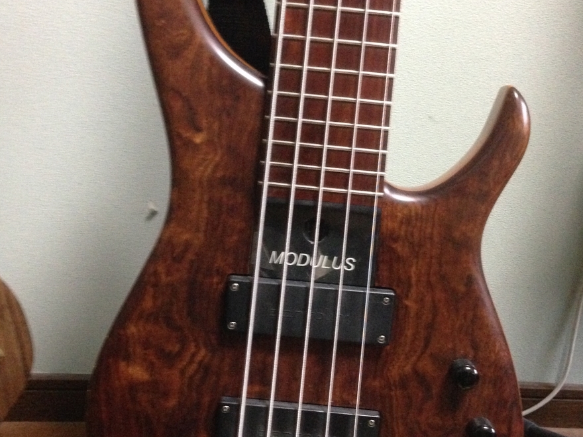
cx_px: 293
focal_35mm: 45
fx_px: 758
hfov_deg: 42.1
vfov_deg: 32.0
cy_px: 277
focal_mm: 4.12
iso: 640
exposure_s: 1/15
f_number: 2.4
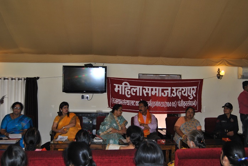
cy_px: 83
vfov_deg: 30.0
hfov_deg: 43.5
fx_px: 310
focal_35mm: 45
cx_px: 124
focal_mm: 30
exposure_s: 1/60
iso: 200
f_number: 4.2
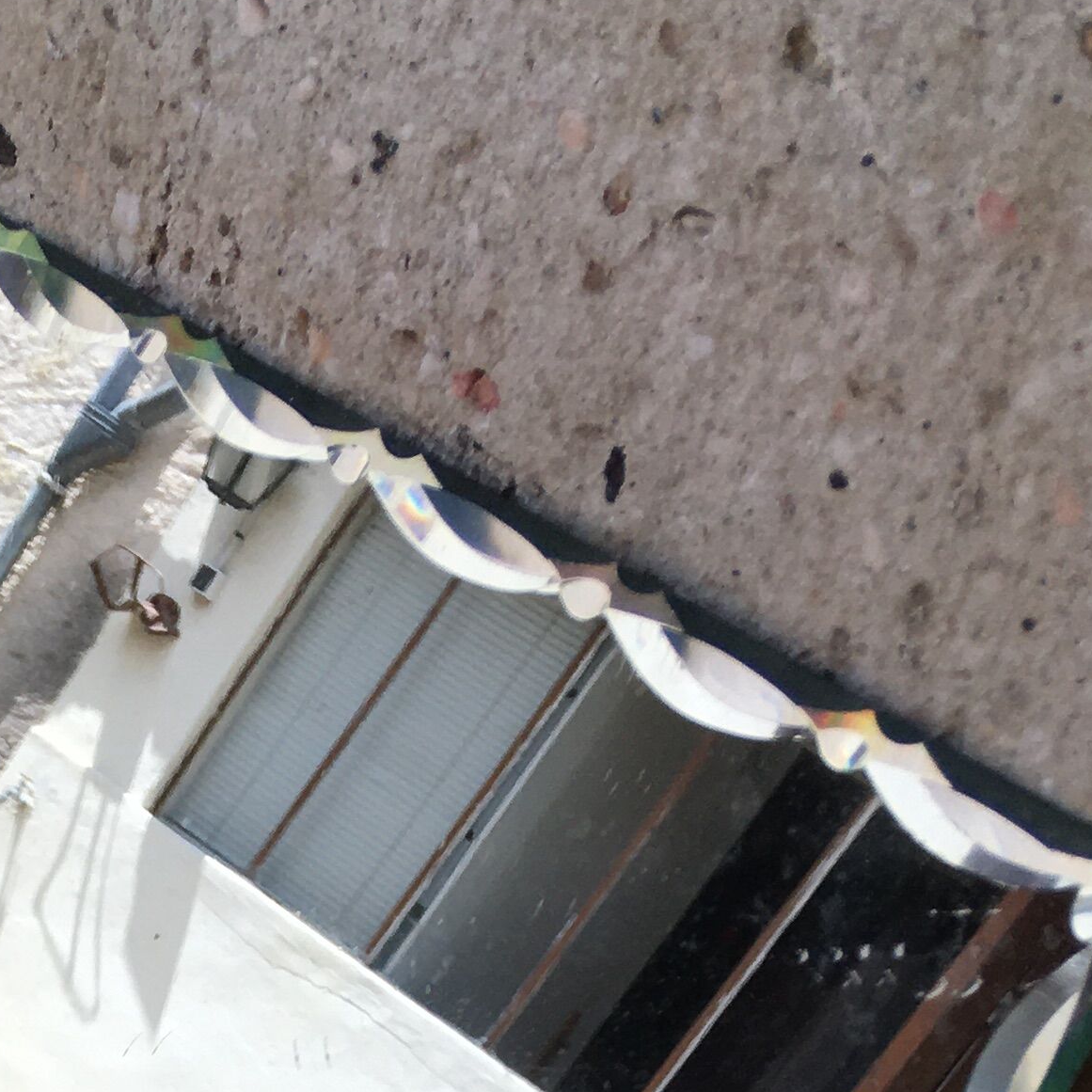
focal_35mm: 89
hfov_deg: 18.7
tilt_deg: -49.7
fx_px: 3176
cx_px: -138
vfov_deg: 17.3
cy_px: 1717
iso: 25
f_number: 2.2
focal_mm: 4.15
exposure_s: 1/927
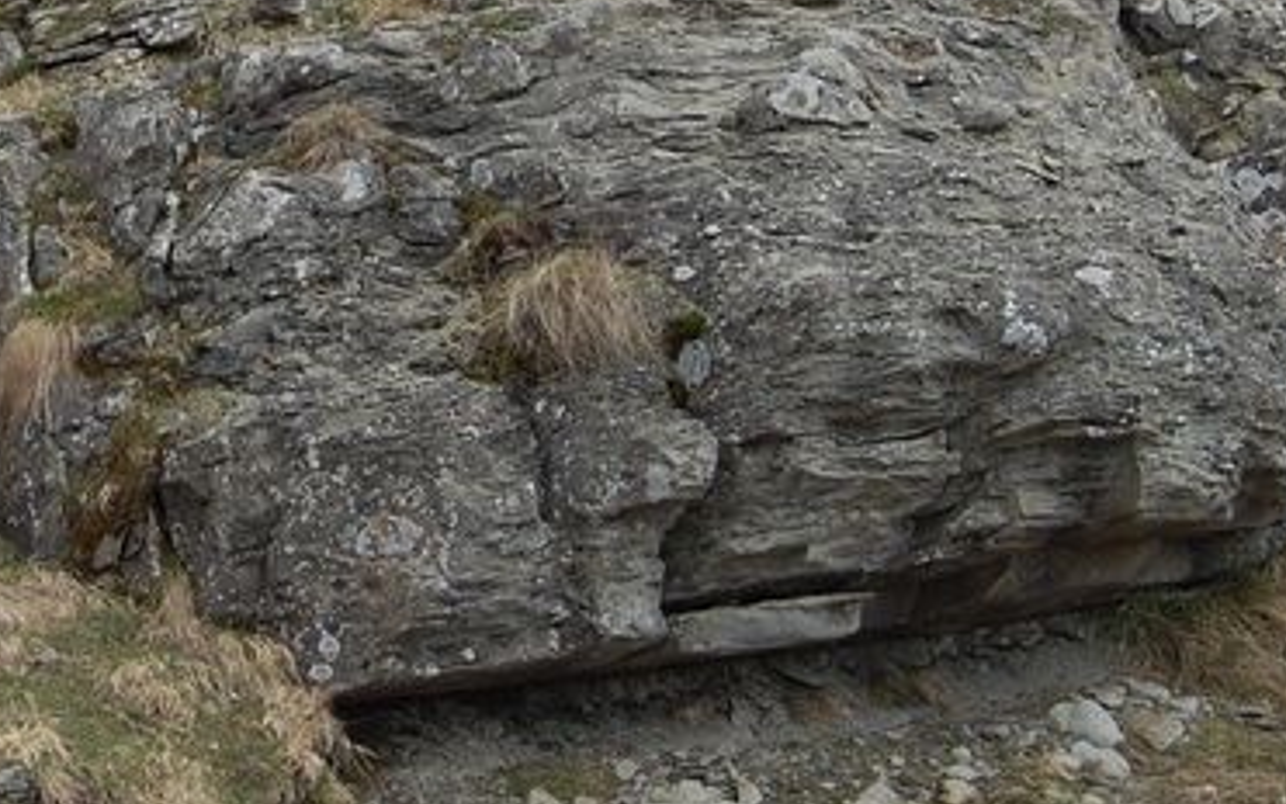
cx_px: 87
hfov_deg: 16.0
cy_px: -94
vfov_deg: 10.0
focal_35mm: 129
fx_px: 4522
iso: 200
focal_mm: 32
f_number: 8
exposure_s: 1/250
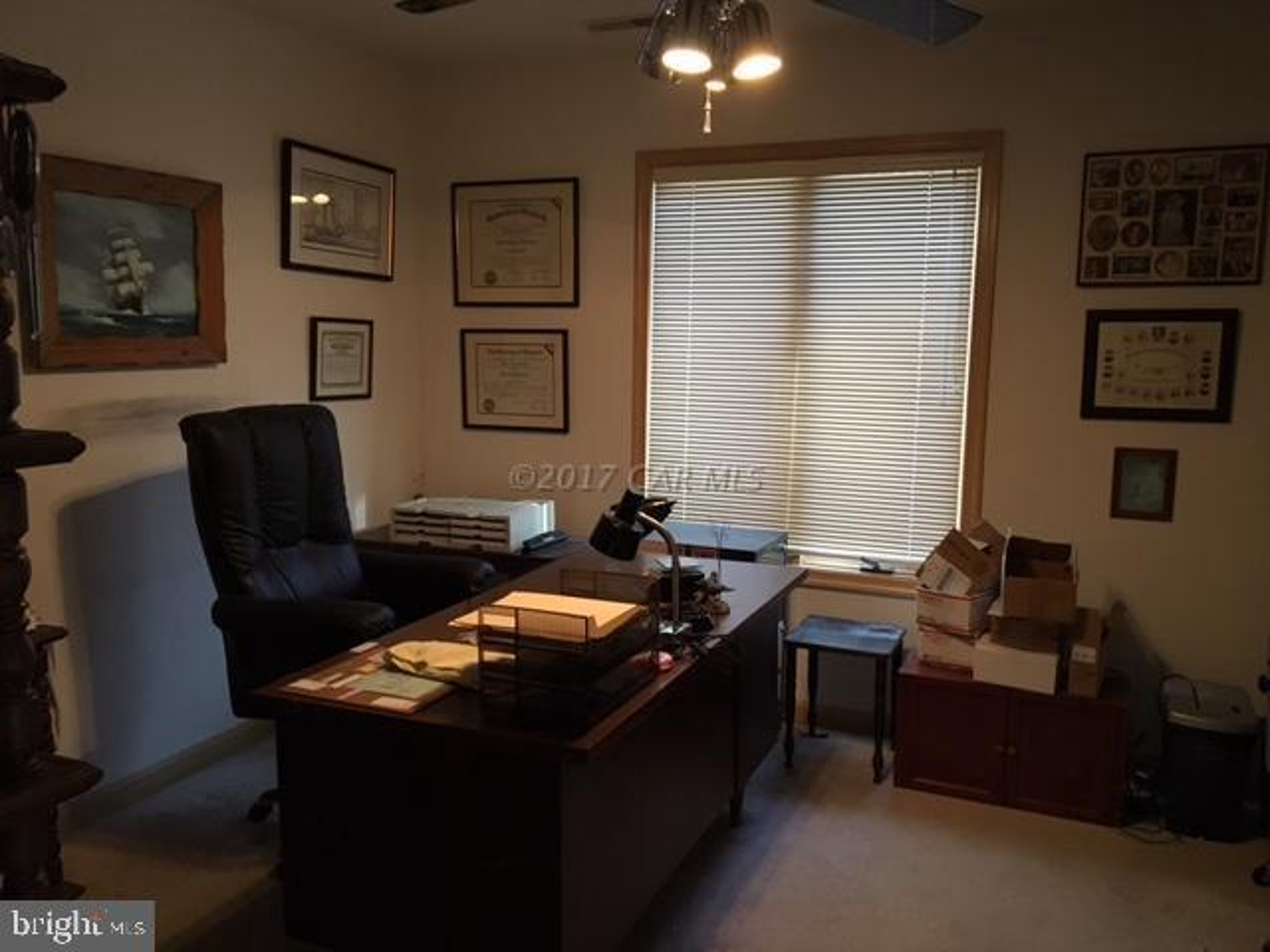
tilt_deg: -7.4
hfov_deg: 61.7
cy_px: 476
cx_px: 635
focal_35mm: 29
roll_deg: -1.1
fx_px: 1064
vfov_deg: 48.2
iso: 200
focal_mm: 4.15
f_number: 2.2
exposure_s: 1/30
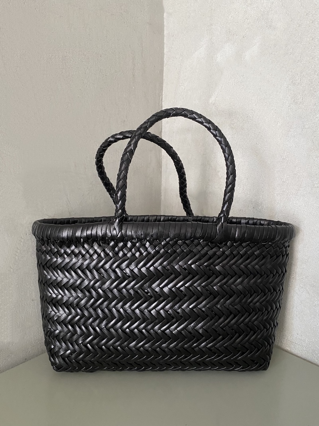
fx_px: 320
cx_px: 160
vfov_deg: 67.3
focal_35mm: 26
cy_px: 213
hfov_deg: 53.1
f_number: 1.8
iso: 320
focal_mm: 4.25
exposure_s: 1/60
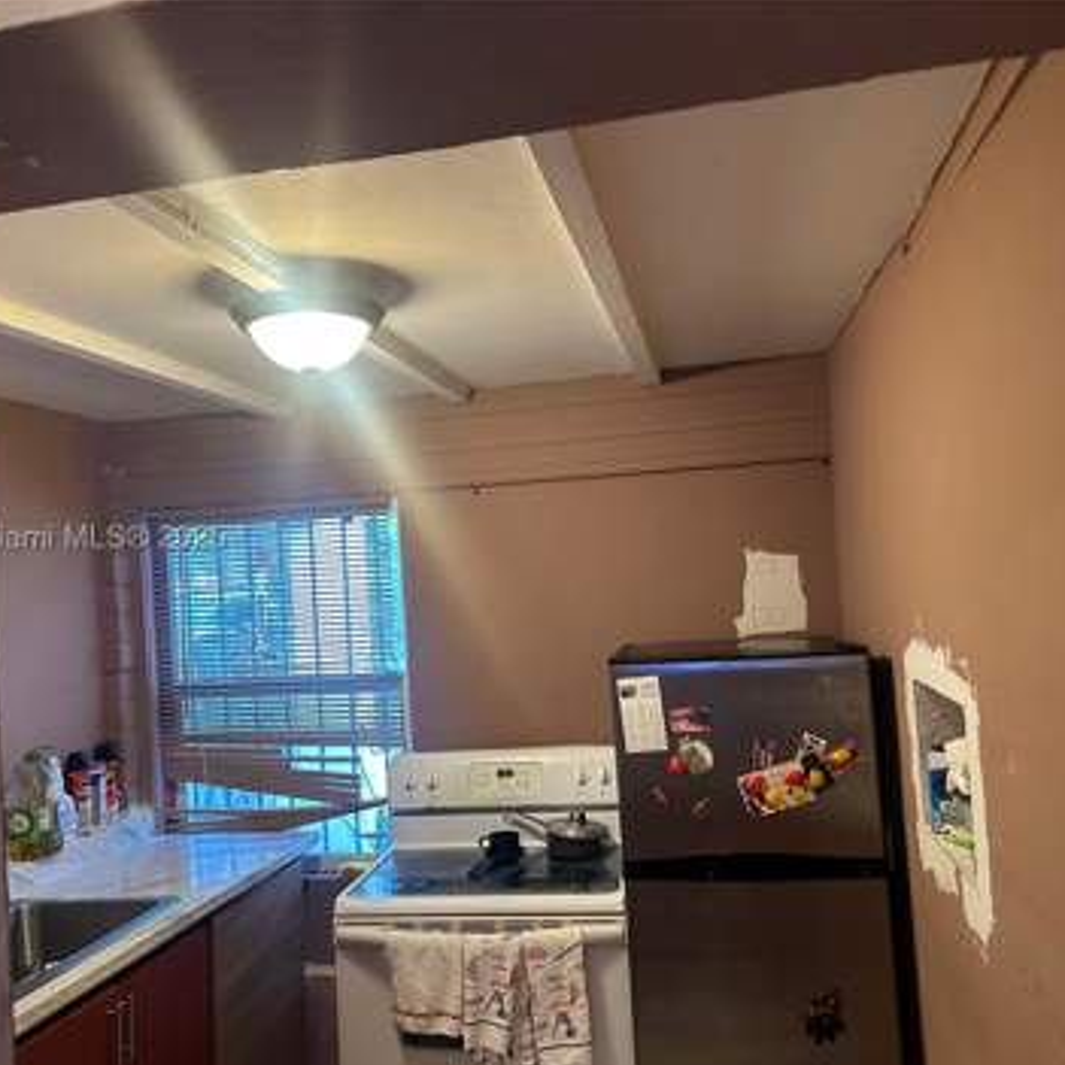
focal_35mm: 29
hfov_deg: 55.6
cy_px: 543
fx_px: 1009
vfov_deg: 55.6
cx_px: 495
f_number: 1.78
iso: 320
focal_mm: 6.86
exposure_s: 1/60
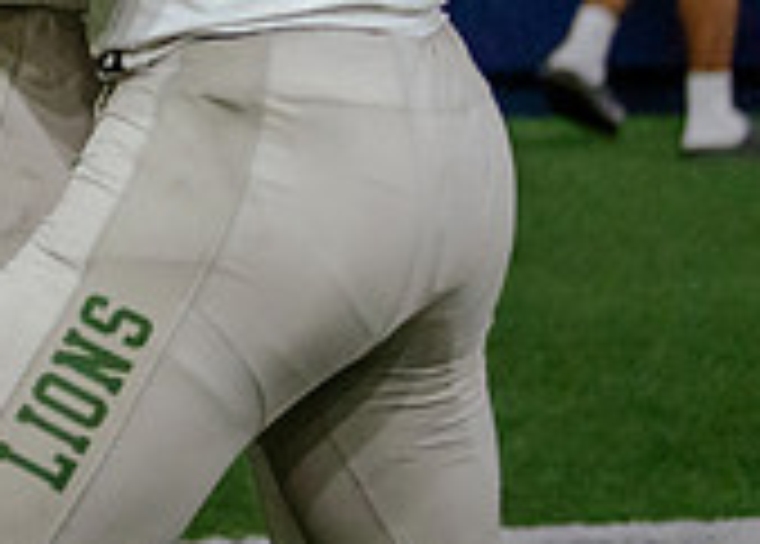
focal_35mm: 305
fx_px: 6589
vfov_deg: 4.7
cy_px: -476
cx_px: -866
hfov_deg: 6.4
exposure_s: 1/1250
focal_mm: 70
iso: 3200
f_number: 2.8
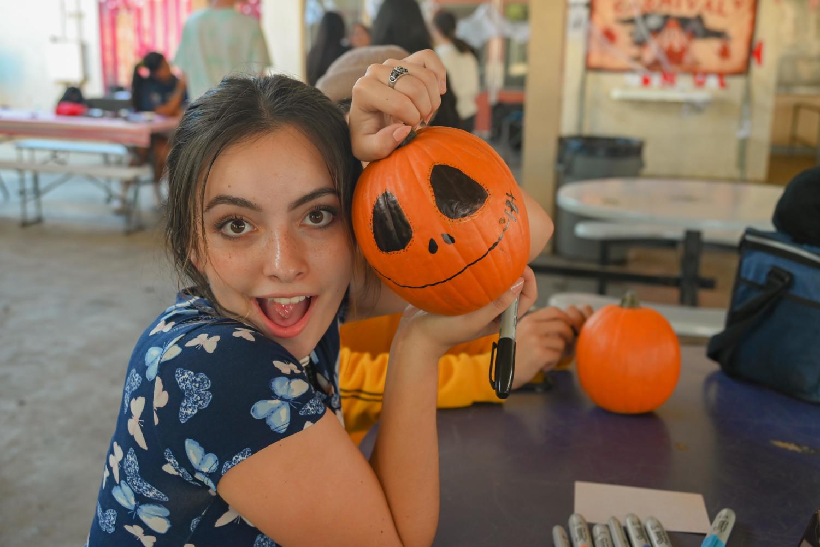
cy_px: 274
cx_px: 410
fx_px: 889
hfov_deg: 49.5
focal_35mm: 39
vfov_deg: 34.2
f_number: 5
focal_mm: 39
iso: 800
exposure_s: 1/100
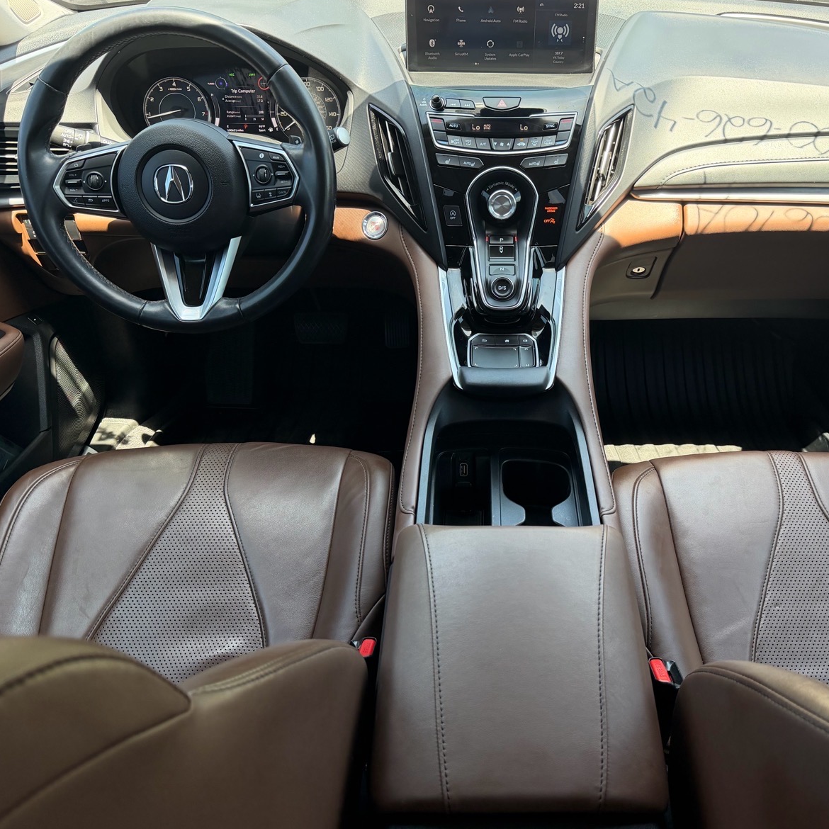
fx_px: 786
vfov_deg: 55.6
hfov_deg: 55.3
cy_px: 408
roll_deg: +4.3
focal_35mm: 29
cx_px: 487
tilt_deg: -40.7
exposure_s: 1/146
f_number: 1.78
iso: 200
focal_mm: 6.76
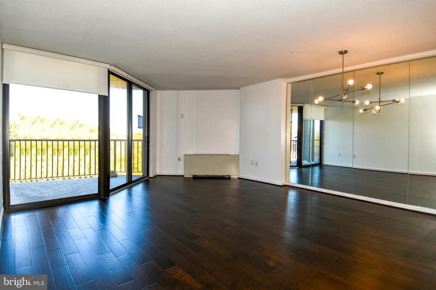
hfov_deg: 90.0
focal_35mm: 18
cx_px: 218
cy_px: 145
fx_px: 218
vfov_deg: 67.4
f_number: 4.5
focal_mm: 12
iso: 125
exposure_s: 1/80
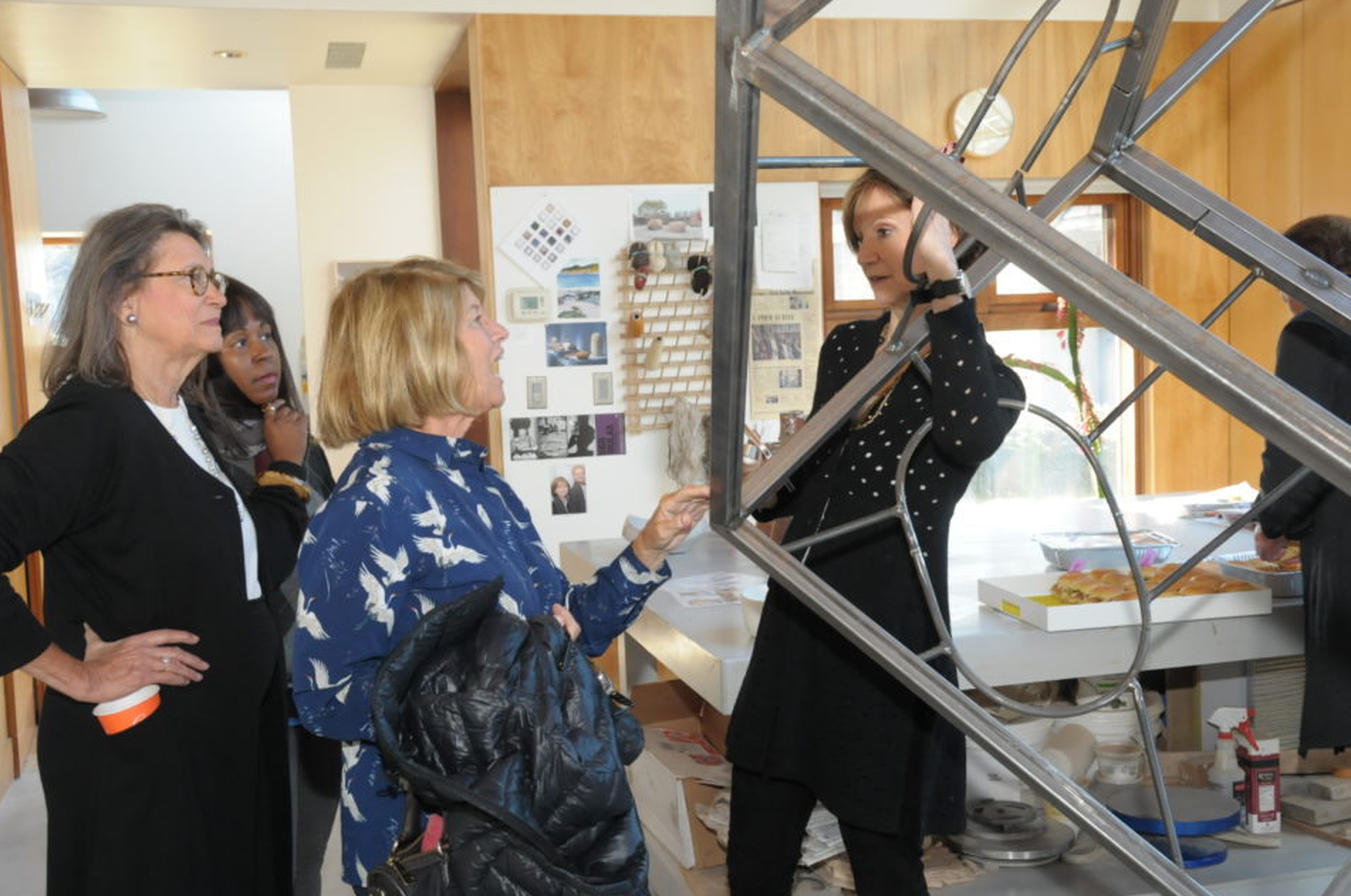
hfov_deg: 46.4
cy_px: 461
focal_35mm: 42
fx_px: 1574
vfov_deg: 31.8
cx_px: 715
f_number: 8
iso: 800
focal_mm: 26
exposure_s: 1/60
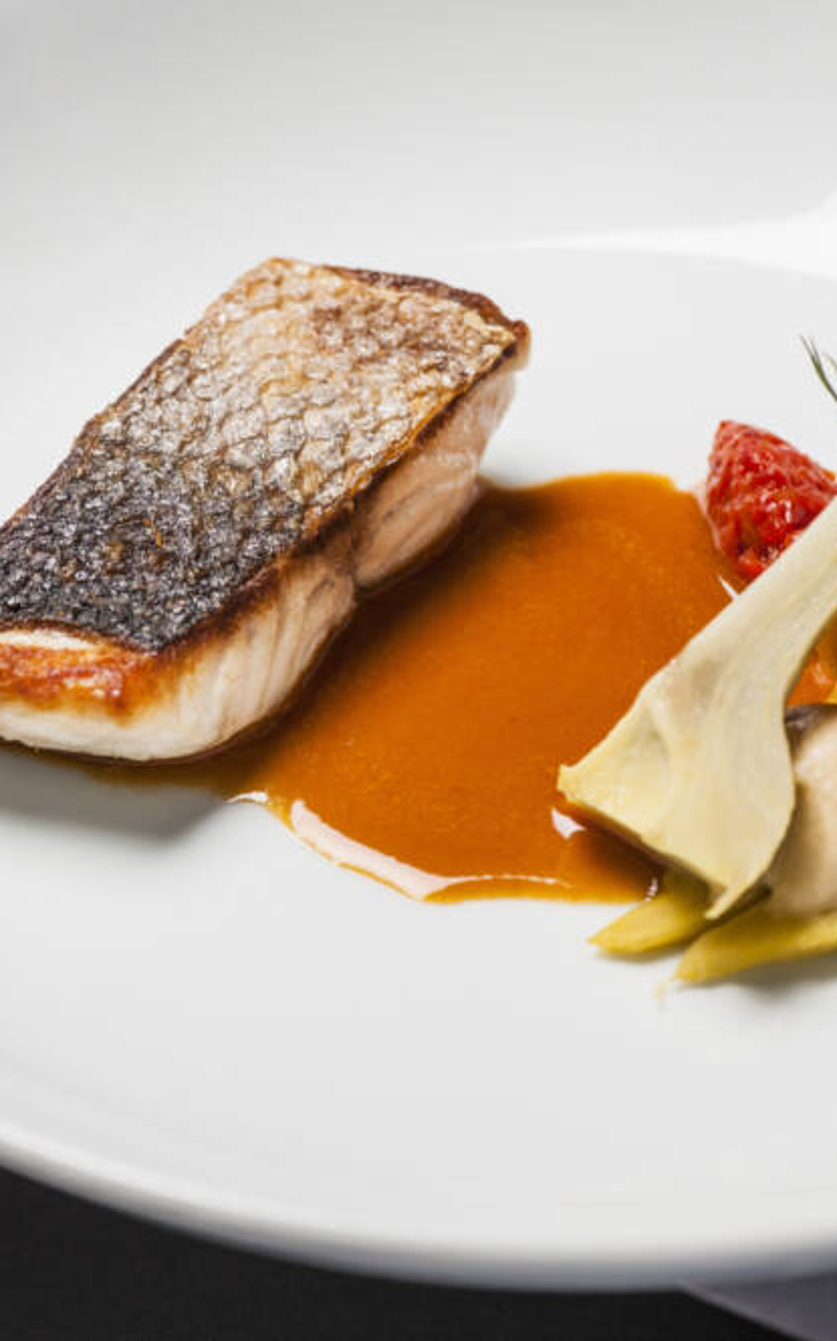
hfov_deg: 8.1
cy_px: 670
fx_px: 5882
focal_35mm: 161
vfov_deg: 13.0
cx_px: 472
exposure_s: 1/160
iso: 200
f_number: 5.6
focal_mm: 105
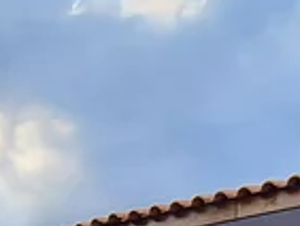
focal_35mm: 76
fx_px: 659
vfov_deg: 15.6
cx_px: 287
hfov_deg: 24.7
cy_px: 447
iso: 50
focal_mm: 1.74
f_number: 2.2
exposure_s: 1/320
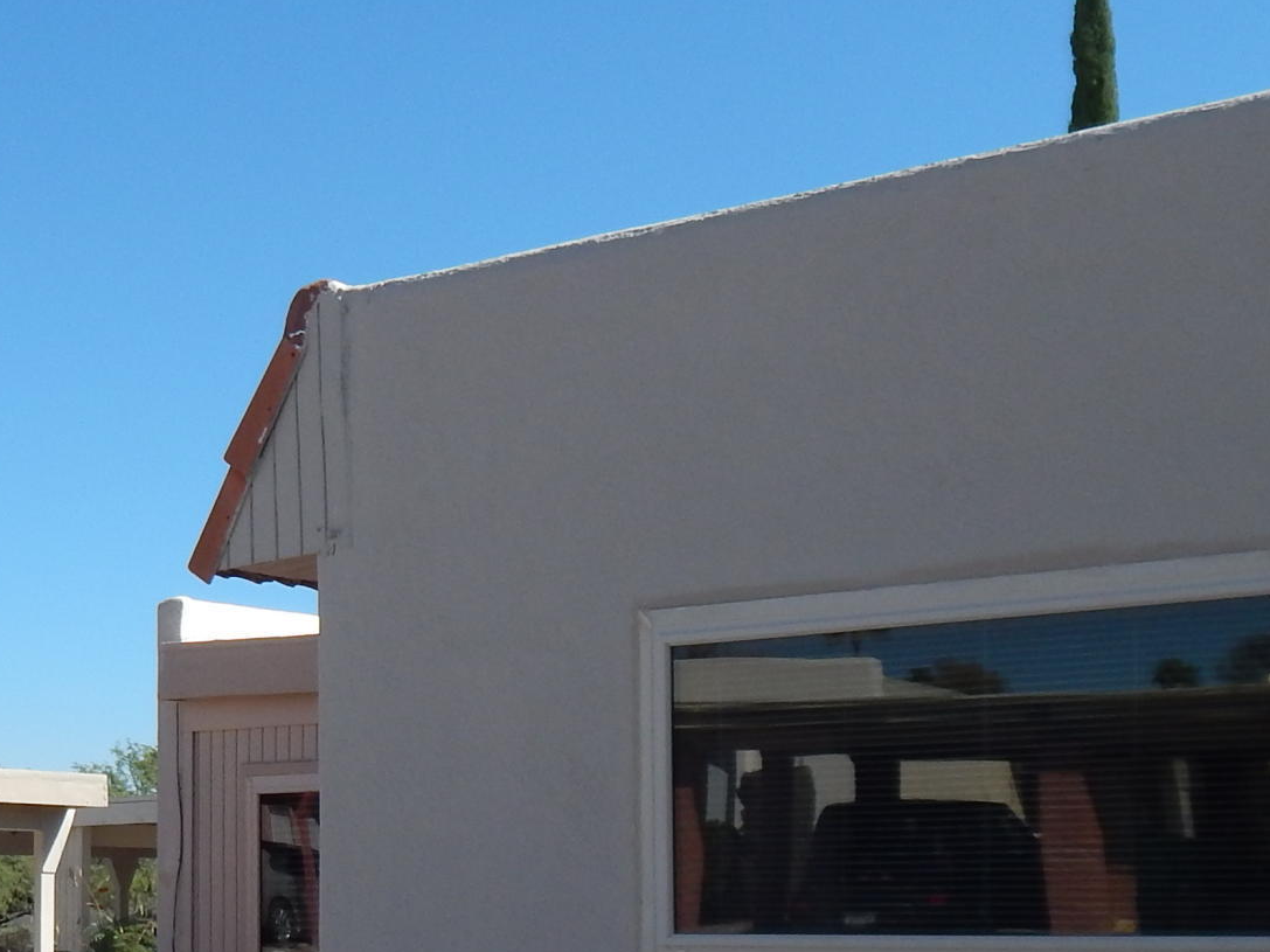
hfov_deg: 27.8
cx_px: 315
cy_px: 852
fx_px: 2531
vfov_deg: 20.9
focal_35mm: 69
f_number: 6.1
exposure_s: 1/500
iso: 125
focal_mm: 4.5
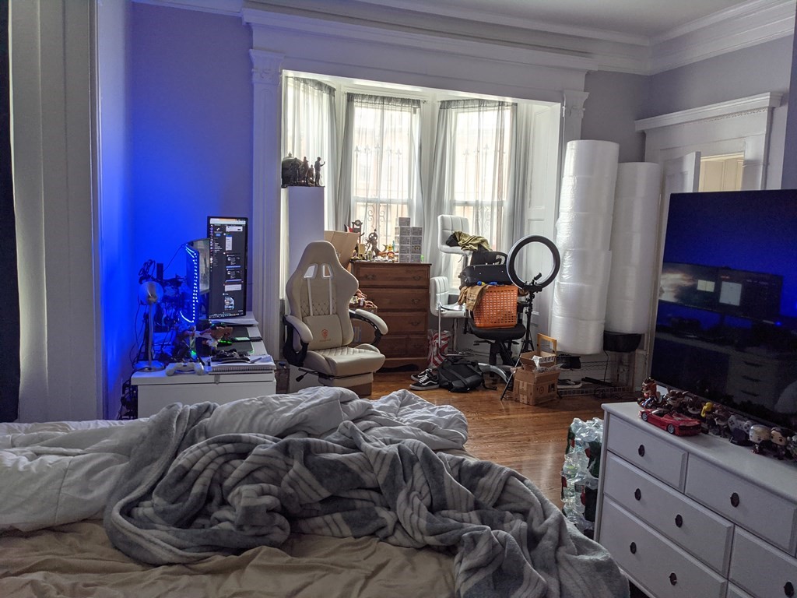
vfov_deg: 51.4
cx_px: 398
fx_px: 622
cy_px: 299
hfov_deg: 65.3
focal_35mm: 27
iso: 54
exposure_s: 1/88.9
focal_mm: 4.38
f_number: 1.73
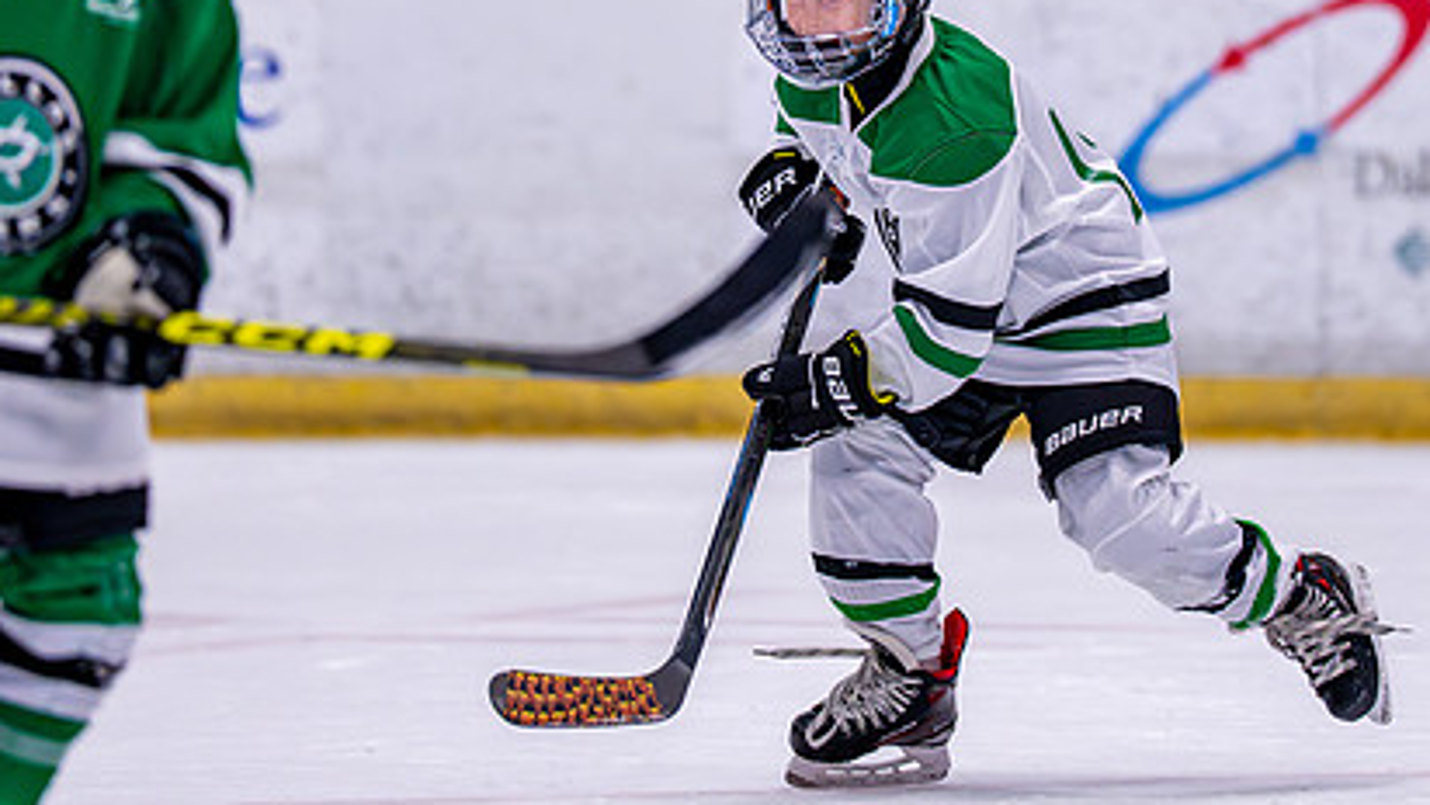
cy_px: 111
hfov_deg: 5.1
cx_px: 959
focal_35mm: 424
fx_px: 16081
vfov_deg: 2.9
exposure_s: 1/1250
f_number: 2.8
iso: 2500
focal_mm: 200
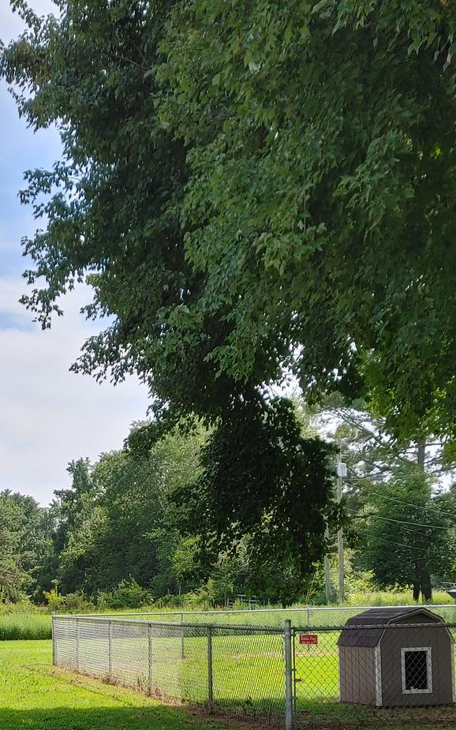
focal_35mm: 61
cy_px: 593
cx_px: 63
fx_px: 1213
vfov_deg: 32.5
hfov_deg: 20.9
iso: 50
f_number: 1.8
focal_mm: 5.58
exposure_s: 1/926
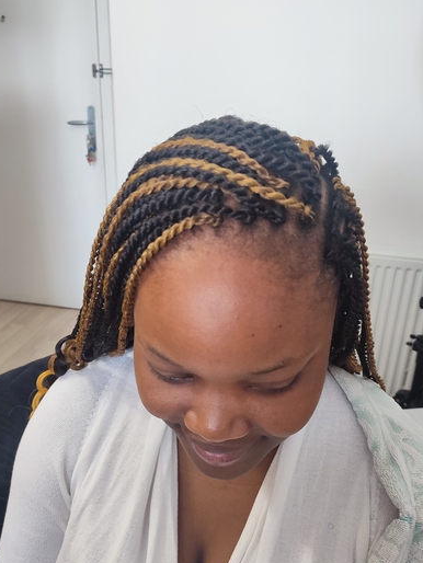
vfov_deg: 63.4
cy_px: 274
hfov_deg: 49.8
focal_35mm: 28
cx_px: 215
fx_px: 456
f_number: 1.89
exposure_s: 1/20
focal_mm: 5.89
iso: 375
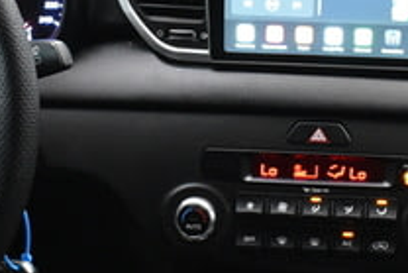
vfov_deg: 11.7
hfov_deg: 17.4
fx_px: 1327
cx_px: 290
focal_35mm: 117
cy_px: 130
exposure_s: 1/30
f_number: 3.5
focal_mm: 18
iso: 2500
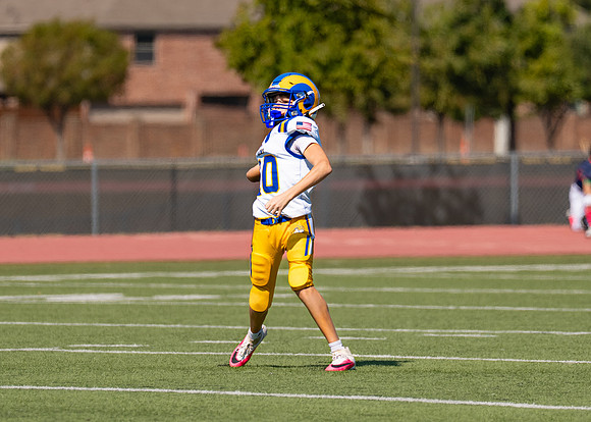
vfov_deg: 3.1
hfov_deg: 4.3
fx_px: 7843
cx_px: 266
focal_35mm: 467
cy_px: 178
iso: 125
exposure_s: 1/3200
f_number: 2.8
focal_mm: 200
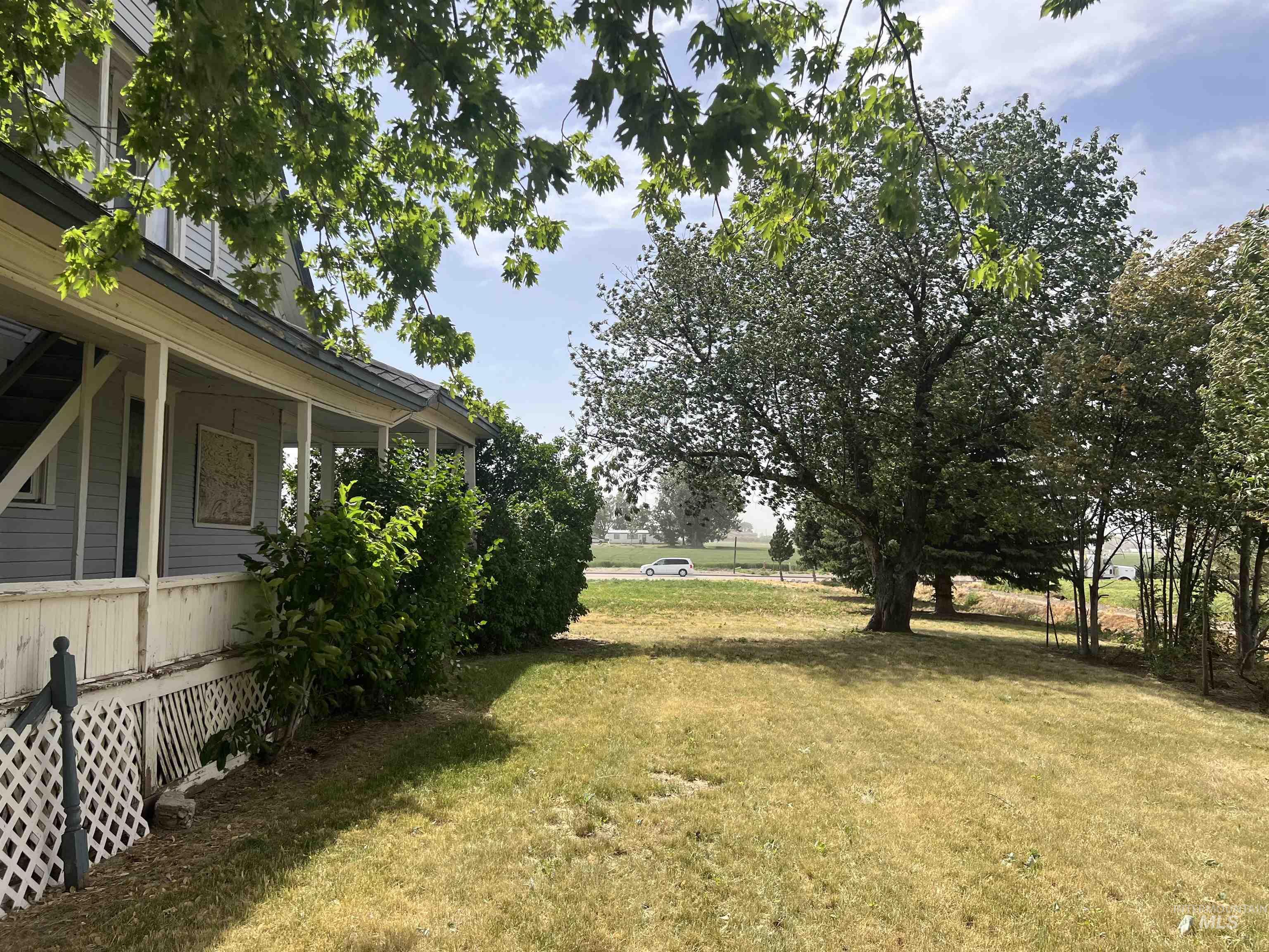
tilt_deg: +5.1
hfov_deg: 67.3
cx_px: 634
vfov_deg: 53.1
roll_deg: +0.2
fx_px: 953
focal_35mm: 26
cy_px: 476
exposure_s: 1/2695
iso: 50
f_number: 1.5
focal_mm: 5.7
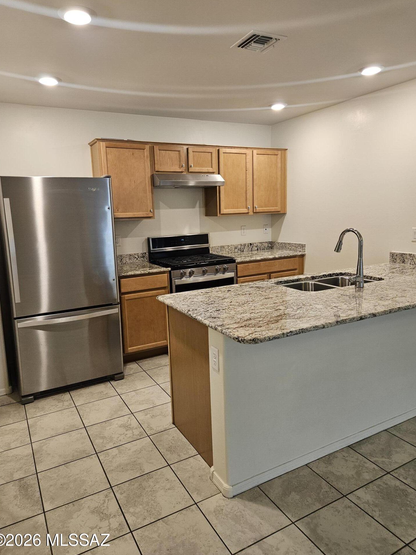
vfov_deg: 71.6
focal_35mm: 24
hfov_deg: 56.8
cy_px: 277
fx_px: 385
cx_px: 209
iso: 250
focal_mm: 5.4
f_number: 1.8
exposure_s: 1/120
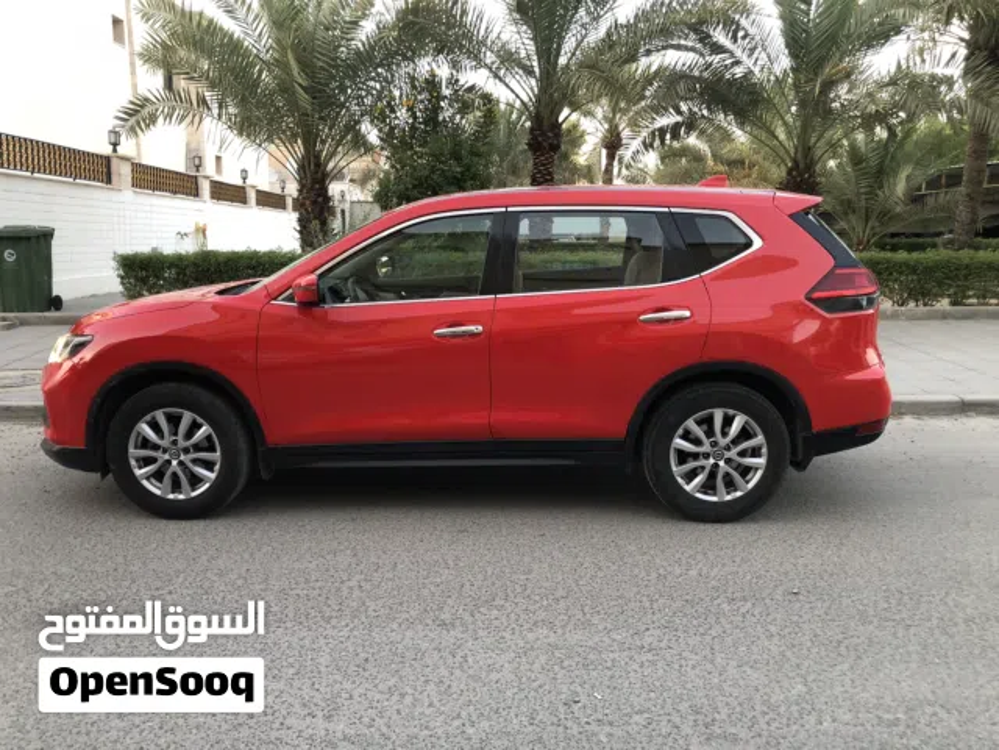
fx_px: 808
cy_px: 375
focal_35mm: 28
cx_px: 500
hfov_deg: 63.4
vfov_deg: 49.7
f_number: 1.8
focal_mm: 3.99
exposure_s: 1/30
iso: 32
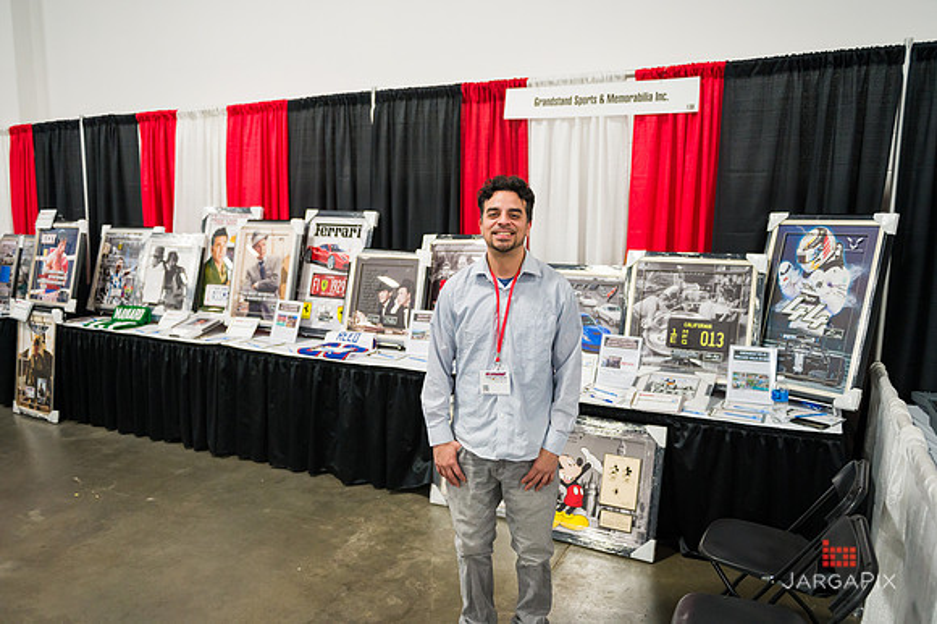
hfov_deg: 67.4
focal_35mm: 27
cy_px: 312
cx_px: 468
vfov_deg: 47.9
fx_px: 702
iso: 3200
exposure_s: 1/250
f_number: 3.2
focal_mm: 27
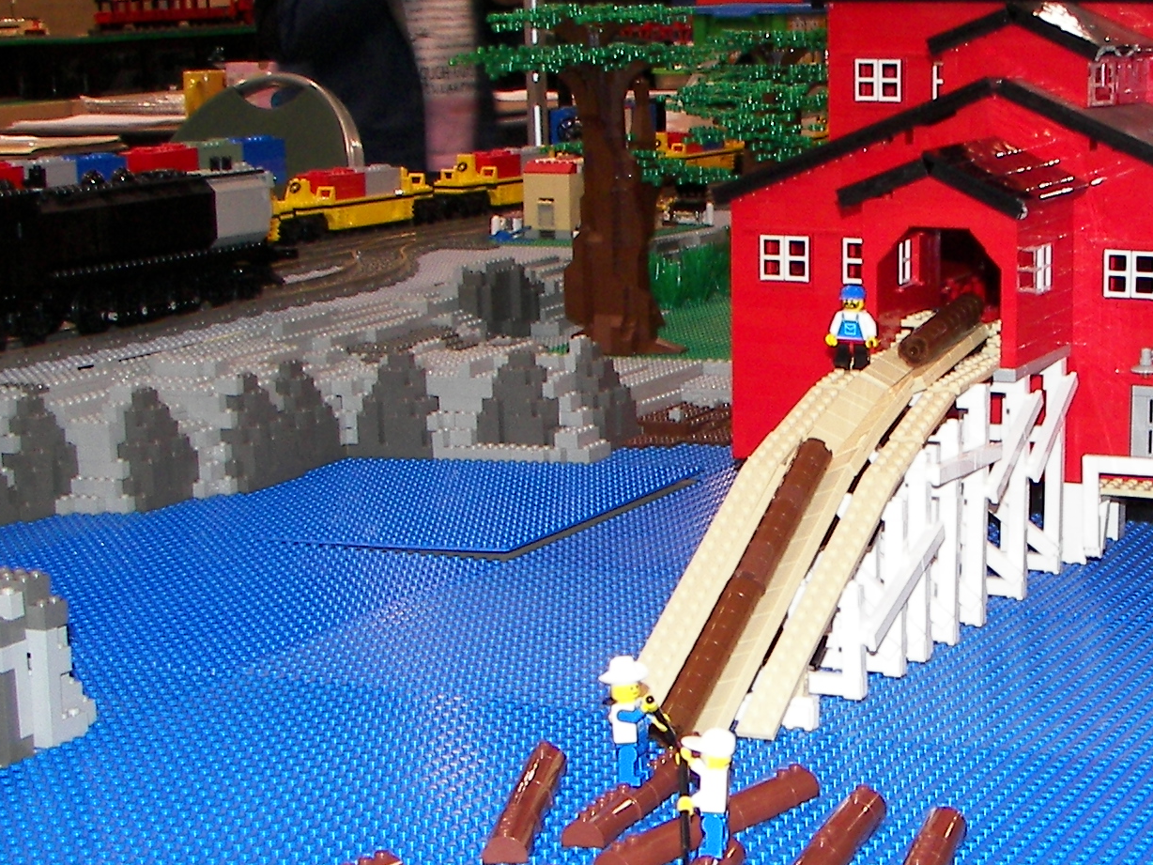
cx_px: 850
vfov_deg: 19.4
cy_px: 450
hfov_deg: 25.4
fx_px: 2531
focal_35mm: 76
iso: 100
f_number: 2.8
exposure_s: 1/30
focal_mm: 6
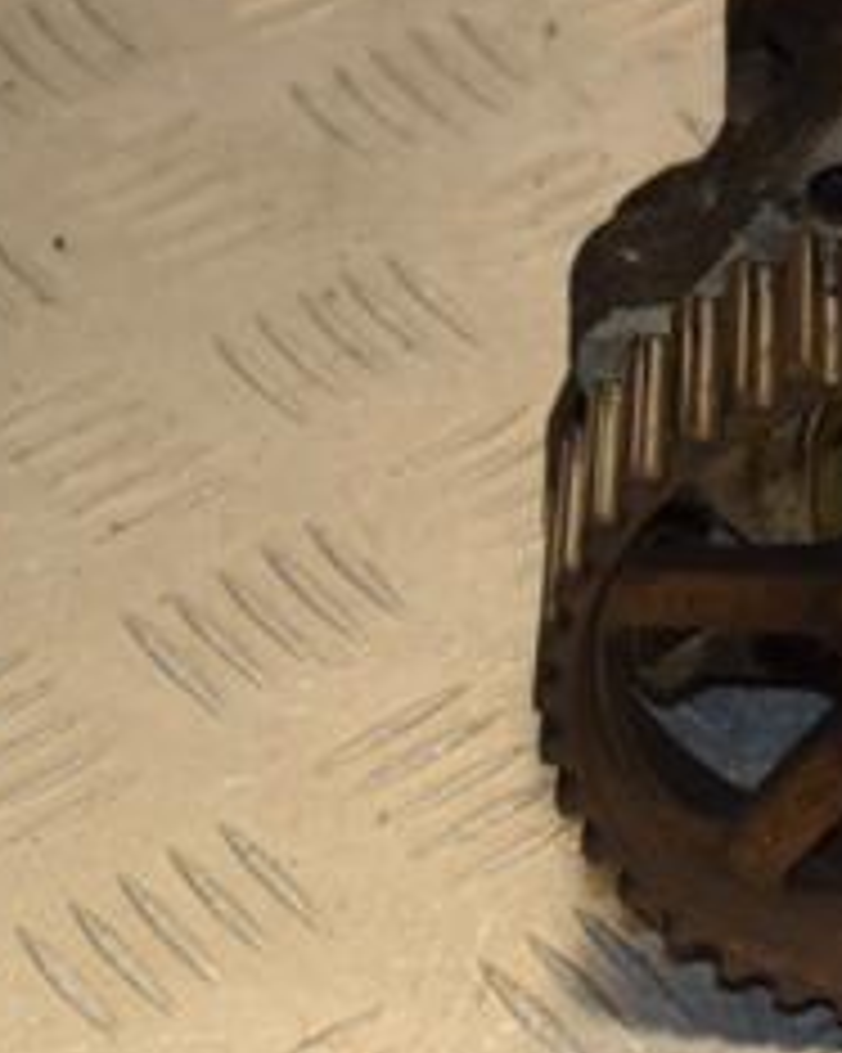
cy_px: 189
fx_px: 5860
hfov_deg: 8.1
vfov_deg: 10.2
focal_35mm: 188
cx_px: 1000
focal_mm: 52
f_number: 5
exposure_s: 1/200
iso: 800
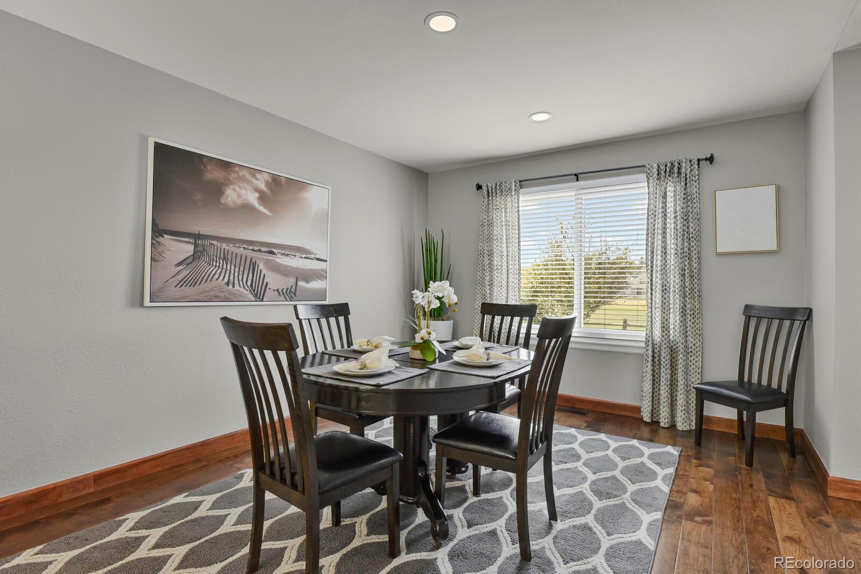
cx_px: 430
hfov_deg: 93.3
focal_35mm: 17
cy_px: 287
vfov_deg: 70.4
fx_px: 407
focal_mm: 17
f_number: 8
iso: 2000
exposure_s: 1/20
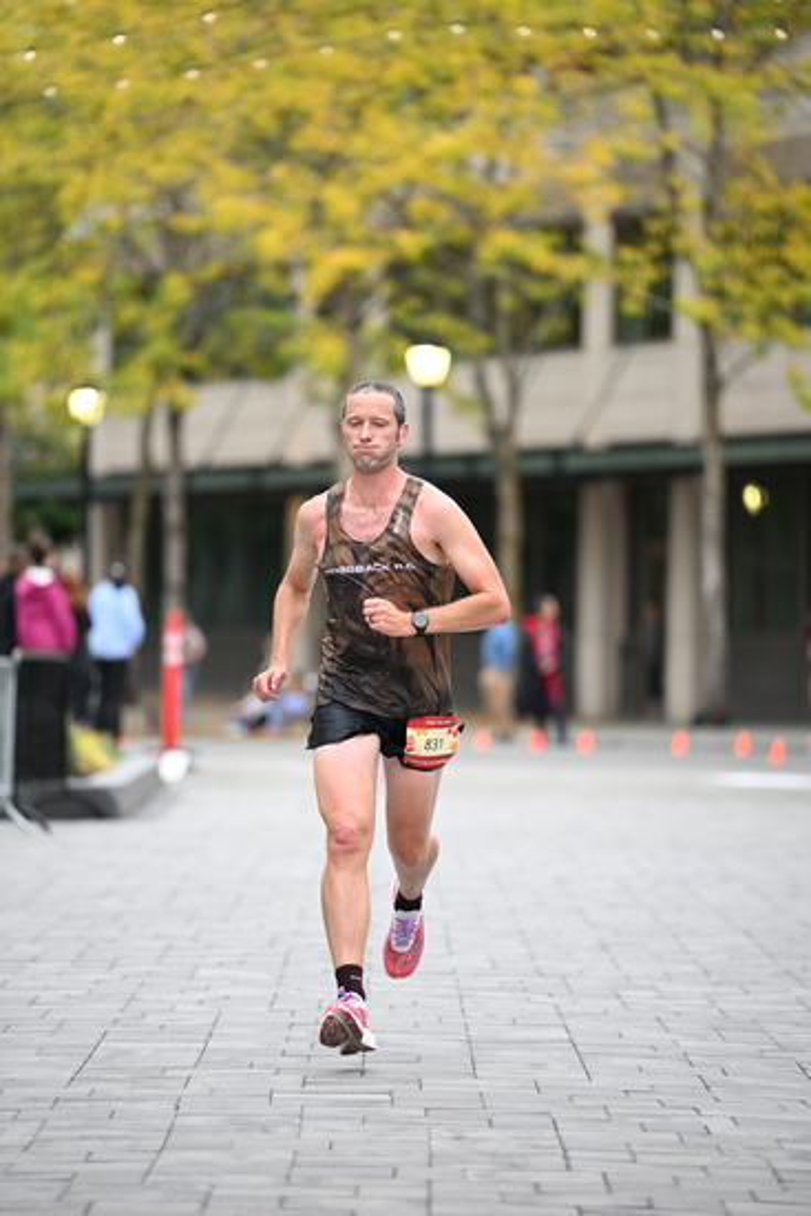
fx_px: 6754
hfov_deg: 6.9
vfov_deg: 10.3
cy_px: 608
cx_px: 406
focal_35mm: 200
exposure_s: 1/800
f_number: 2.8
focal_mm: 200
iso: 1600
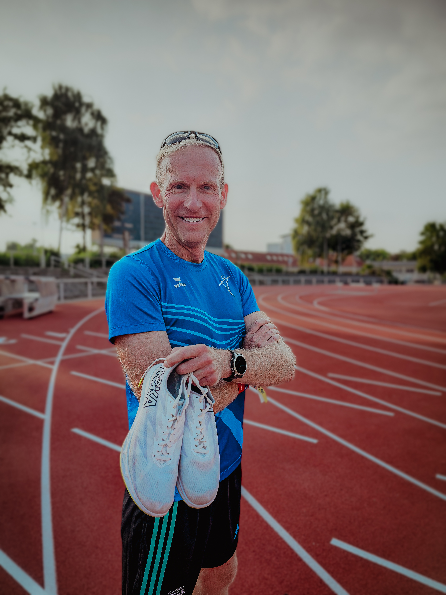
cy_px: 298
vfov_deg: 73.9
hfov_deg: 58.9
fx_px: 395
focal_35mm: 23
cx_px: 223
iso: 10
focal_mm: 6.3
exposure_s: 1/125
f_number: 1.7
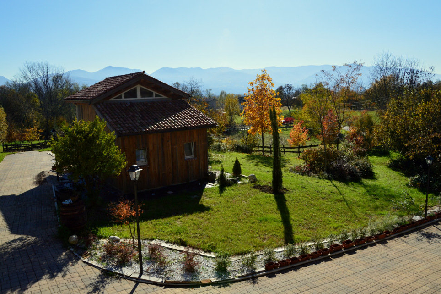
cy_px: 142
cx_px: 220
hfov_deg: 65.5
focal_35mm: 28
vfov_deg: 46.3
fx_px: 343
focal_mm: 18
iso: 360
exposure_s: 1/500
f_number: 11
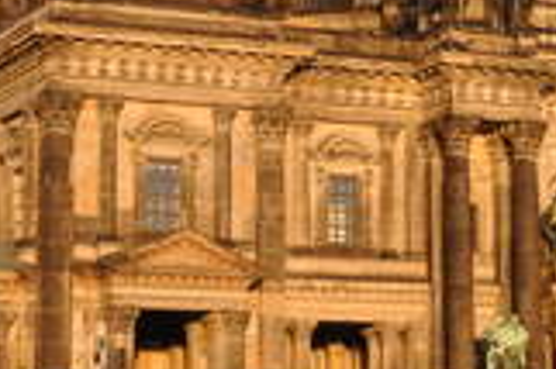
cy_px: -40
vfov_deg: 9.5
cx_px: 483
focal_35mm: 143
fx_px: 2206
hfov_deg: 14.2
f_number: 9
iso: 640
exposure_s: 1/320
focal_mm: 24
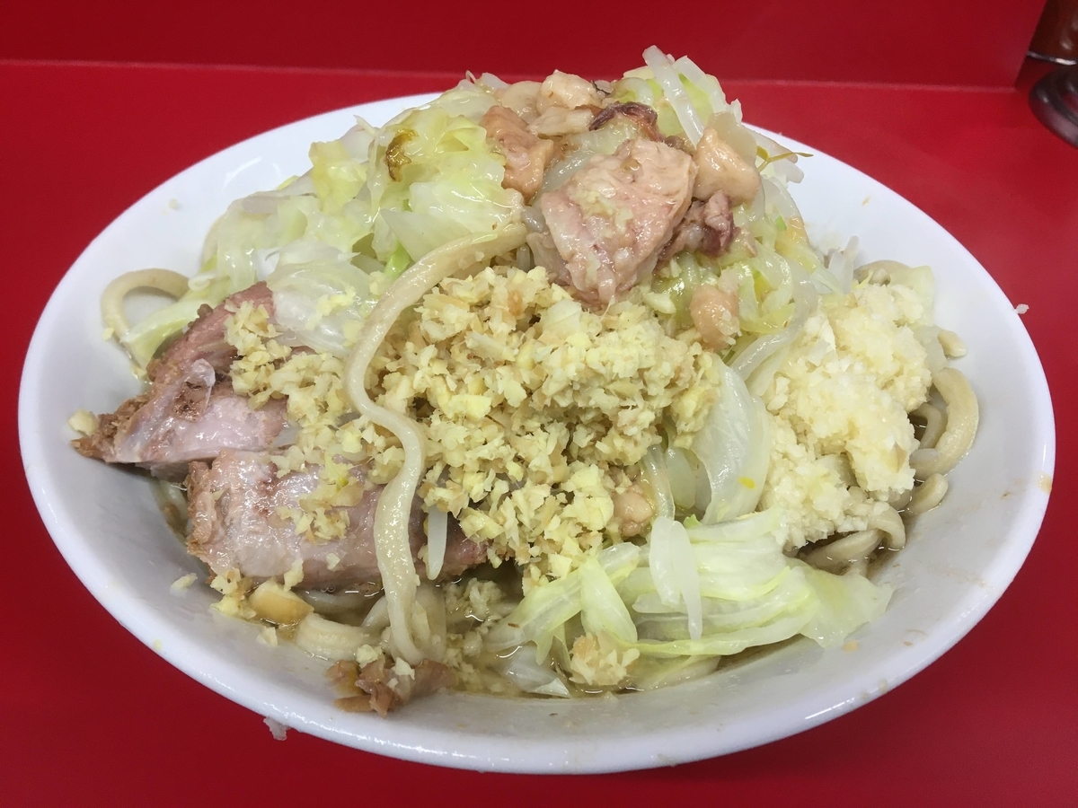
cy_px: 404
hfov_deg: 61.7
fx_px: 903
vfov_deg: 48.2
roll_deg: -1.8
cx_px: 539
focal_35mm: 29
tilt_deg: -41.6
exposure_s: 1/30
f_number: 2.2
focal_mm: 4.15
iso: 32
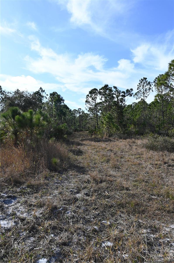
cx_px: 87
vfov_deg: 73.8
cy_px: 132
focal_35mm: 24
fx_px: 174
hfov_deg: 53.0
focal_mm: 24
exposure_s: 1/400
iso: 100
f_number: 7.1
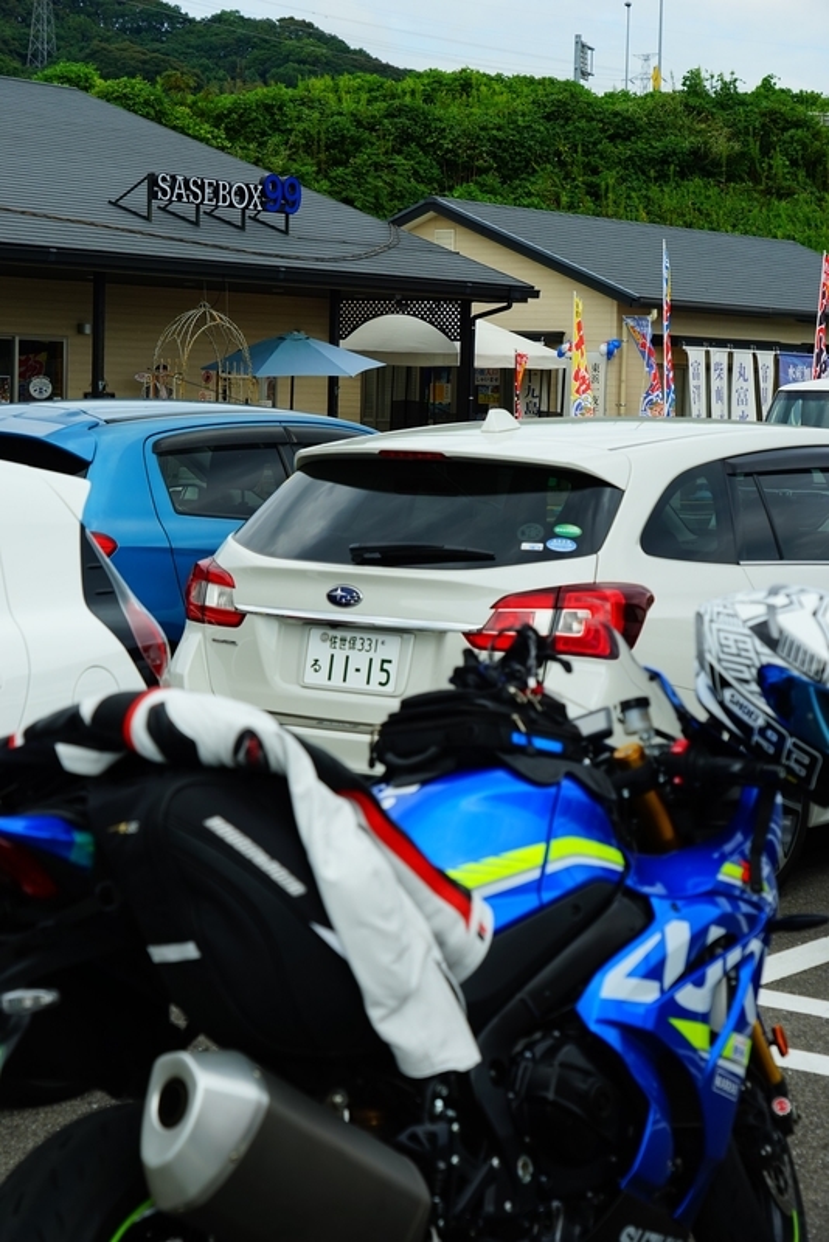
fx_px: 2416
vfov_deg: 28.8
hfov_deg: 19.5
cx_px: 414
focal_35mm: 70
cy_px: 621
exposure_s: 1/250
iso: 100
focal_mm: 70
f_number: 6.7
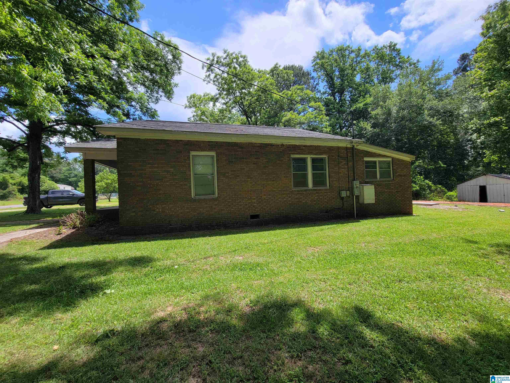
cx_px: 255
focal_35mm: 13
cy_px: 192
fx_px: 192
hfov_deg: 106.2
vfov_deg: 89.9
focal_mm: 2.2
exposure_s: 1/1016
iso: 50
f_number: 2.2
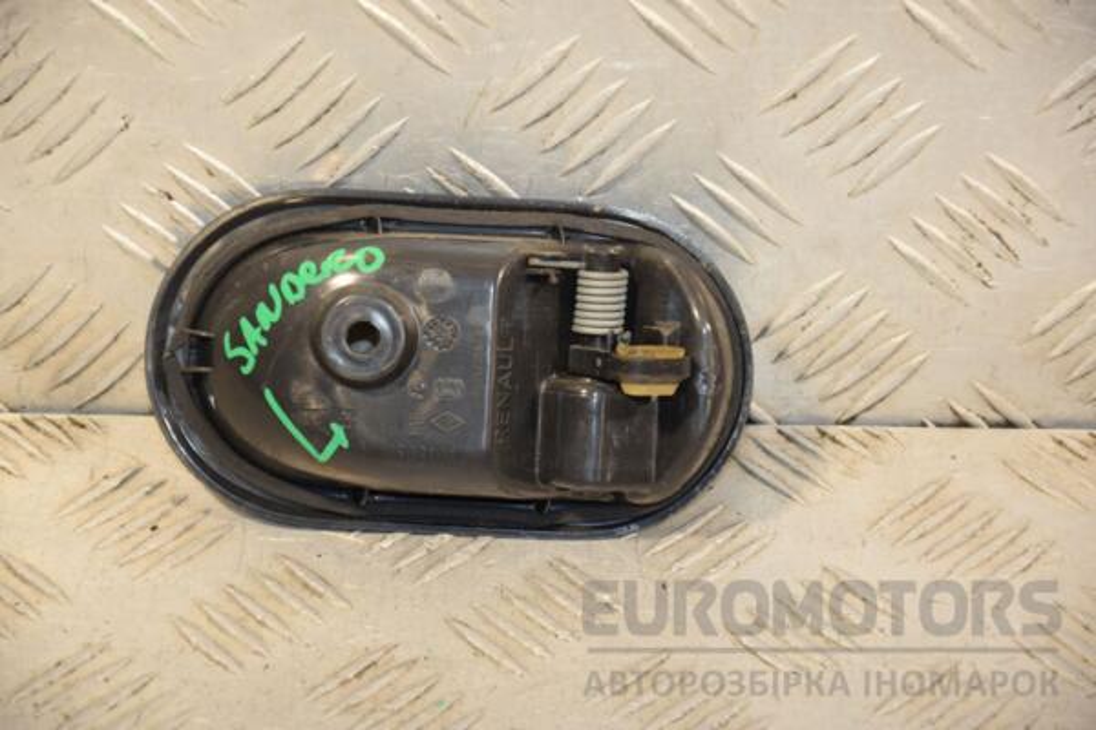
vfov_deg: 8.7
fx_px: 4795
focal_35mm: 158
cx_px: 548
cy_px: 365
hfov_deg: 13.0
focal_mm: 105
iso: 800
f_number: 5.6
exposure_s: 1/160
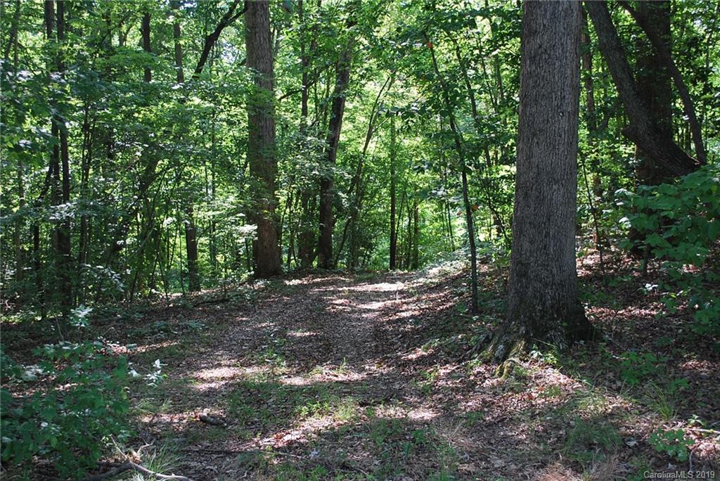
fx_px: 961
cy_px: 240
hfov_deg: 41.1
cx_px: 360
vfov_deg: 28.1
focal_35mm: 48
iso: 200
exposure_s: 1/50
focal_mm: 32
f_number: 4.8
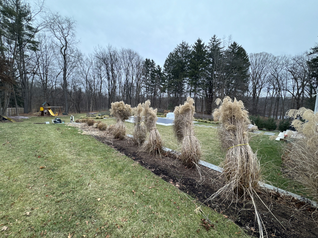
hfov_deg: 102.1
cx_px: 159
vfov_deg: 85.7
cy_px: 119
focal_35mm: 14
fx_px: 129
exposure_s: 1/99
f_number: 2.2
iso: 50
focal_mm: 2.22
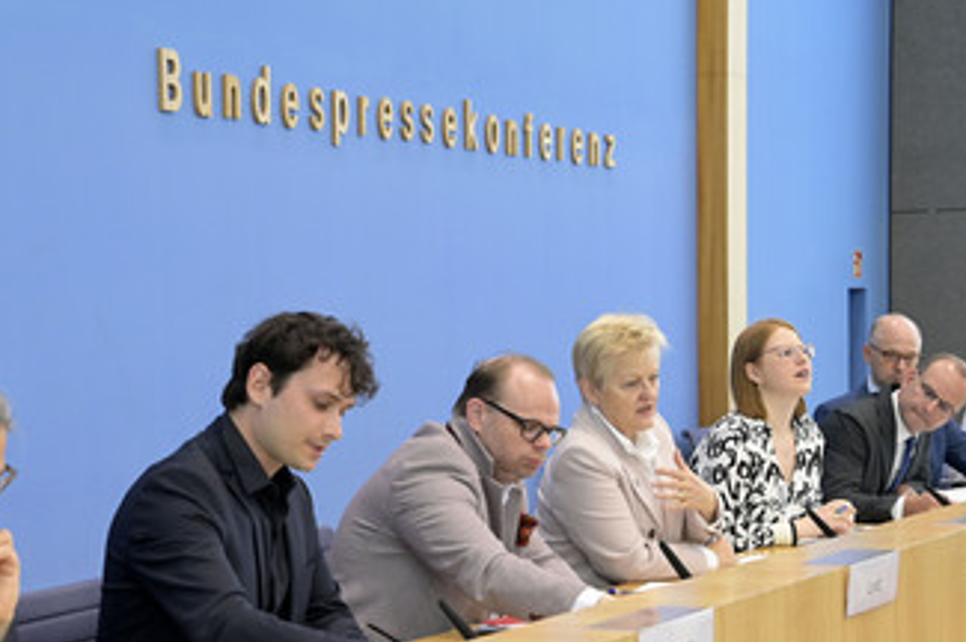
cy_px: 383
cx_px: 421
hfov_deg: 23.7
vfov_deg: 15.8
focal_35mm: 86
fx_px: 2305
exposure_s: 1/400
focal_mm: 62
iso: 4000
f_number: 6.3
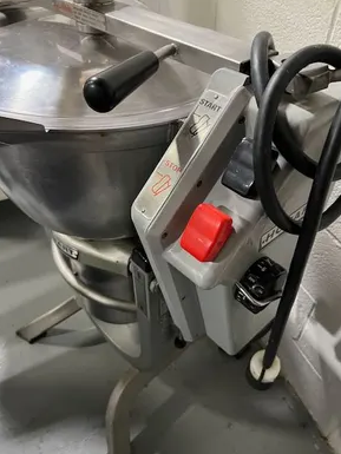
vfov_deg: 65.3
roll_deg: -0.3
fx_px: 354
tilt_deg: -44.3
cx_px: 173
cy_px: 224
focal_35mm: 27
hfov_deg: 51.4
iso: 500
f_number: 1.5
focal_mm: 5.7
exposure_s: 1/40
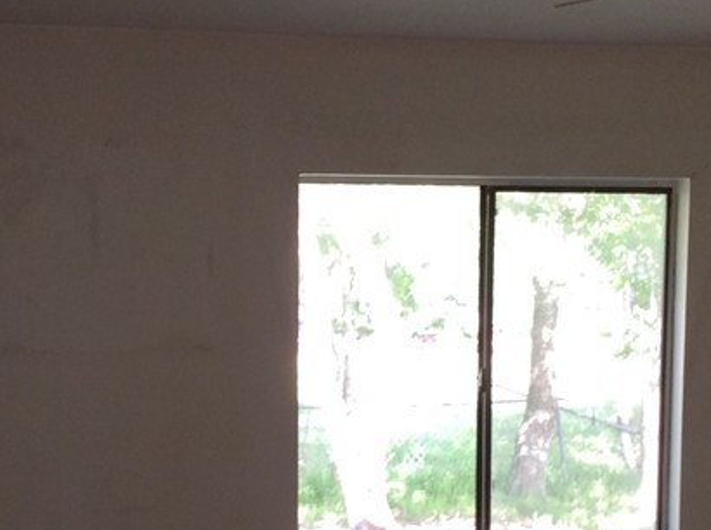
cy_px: 485
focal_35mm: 80
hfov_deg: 24.4
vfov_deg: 18.1
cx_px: 321
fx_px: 1640
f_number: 2.4
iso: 32
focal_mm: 3.3
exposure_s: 1/40
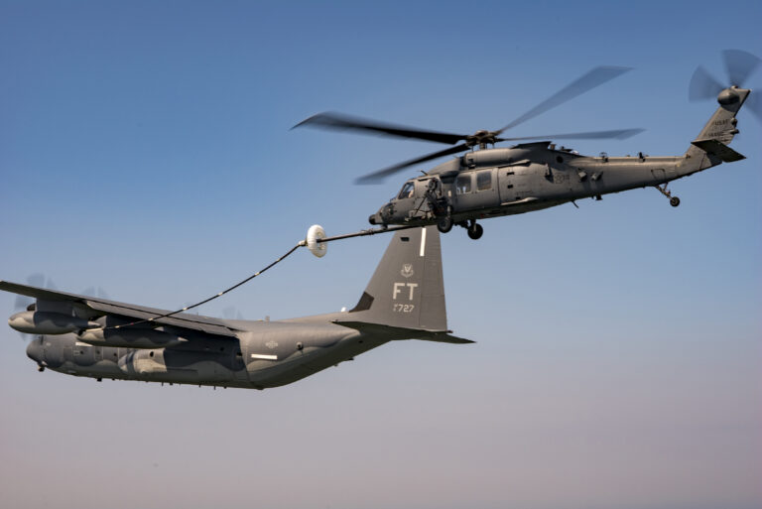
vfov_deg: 19.5
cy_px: 254
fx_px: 1482
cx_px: 381
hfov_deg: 28.8
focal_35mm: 70
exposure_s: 1/125
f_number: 14
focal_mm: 70
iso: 100
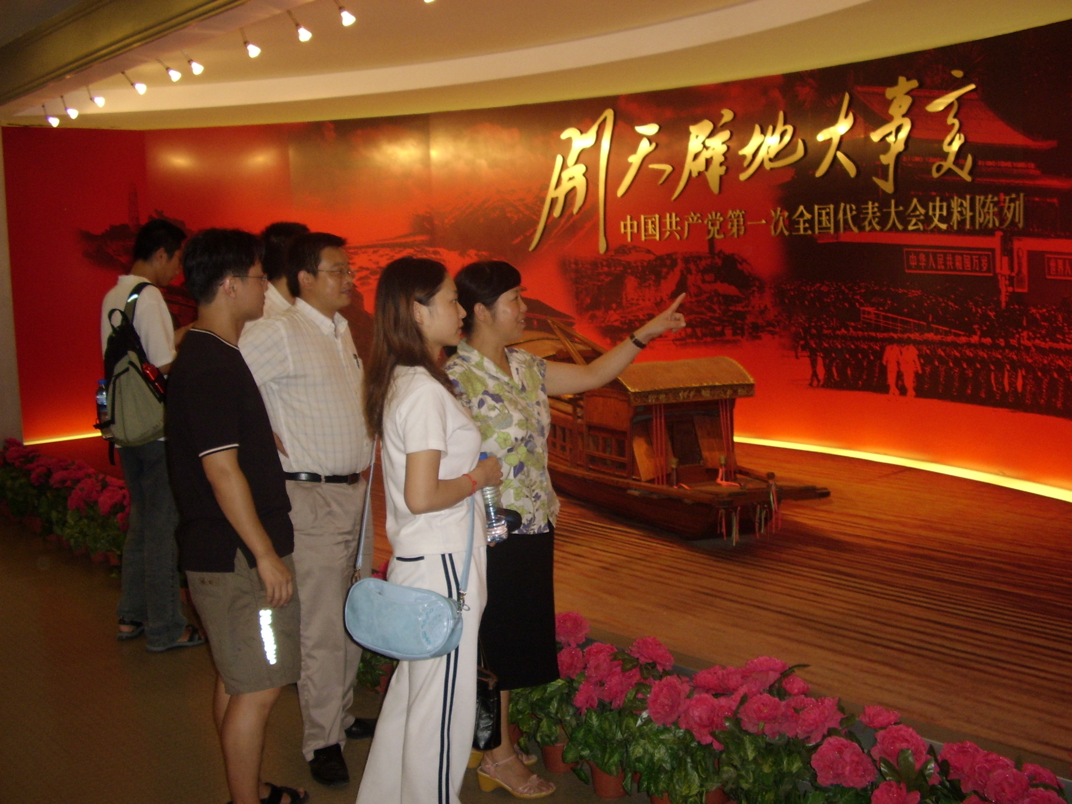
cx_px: 536
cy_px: 402
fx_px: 929
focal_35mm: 30
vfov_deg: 46.8
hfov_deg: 60.0
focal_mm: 5.8
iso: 141
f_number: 2.9
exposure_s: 1/30
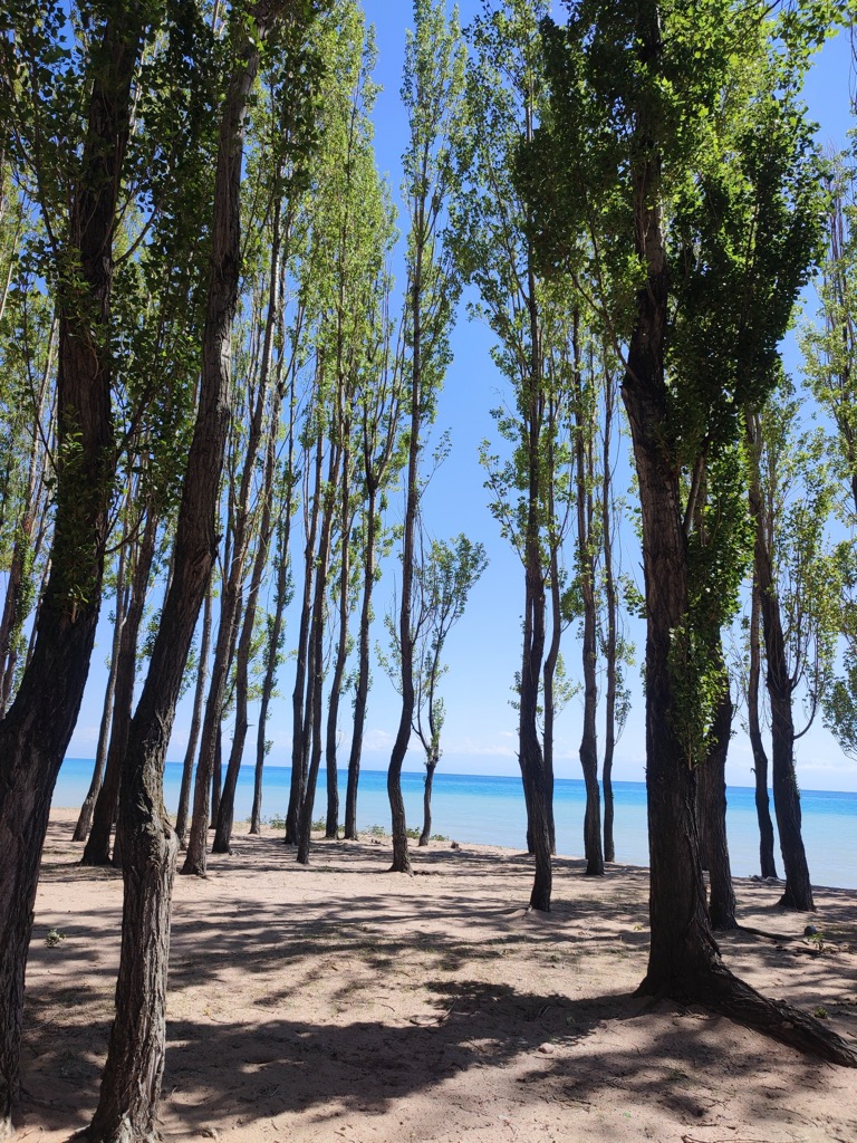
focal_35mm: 25
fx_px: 825
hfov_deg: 54.9
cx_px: 428
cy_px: 572
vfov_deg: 69.4
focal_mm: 6.04
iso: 50
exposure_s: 1/622
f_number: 1.9
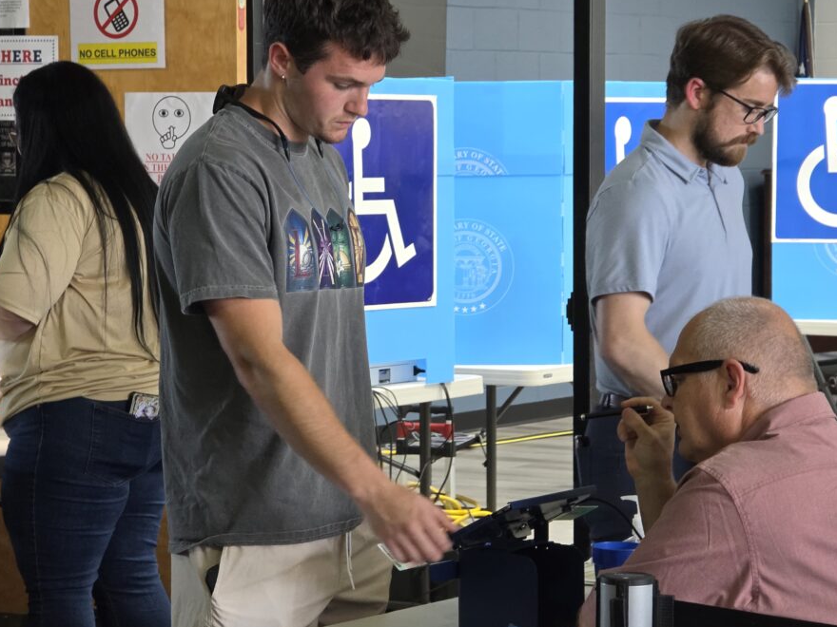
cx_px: 401
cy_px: 277
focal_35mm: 134
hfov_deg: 14.7
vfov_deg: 11.1
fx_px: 3240
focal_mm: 18.6
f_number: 3.4
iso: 640
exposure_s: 1/60
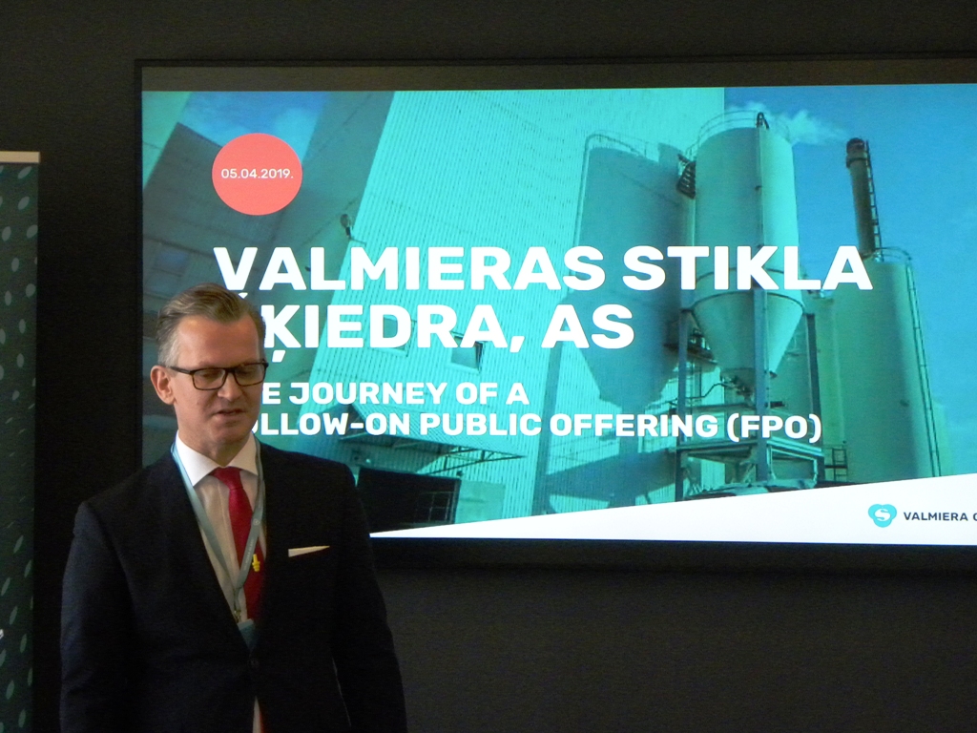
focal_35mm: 95
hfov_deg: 20.7
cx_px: 488
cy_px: 366
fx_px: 2681
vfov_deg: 15.6
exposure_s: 1/66
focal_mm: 16.9
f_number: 4
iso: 400
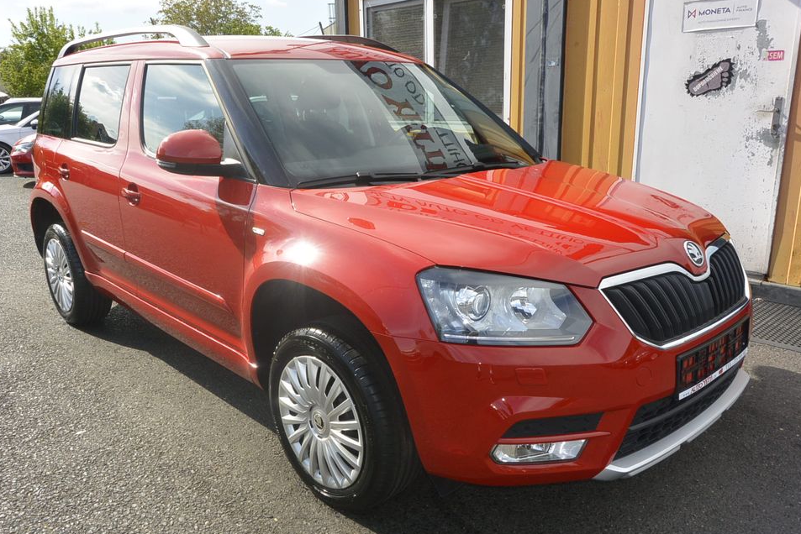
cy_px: 281
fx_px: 645
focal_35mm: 29
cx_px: 394
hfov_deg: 63.6
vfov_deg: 45.0
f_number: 8
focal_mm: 10
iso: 160
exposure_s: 1/250
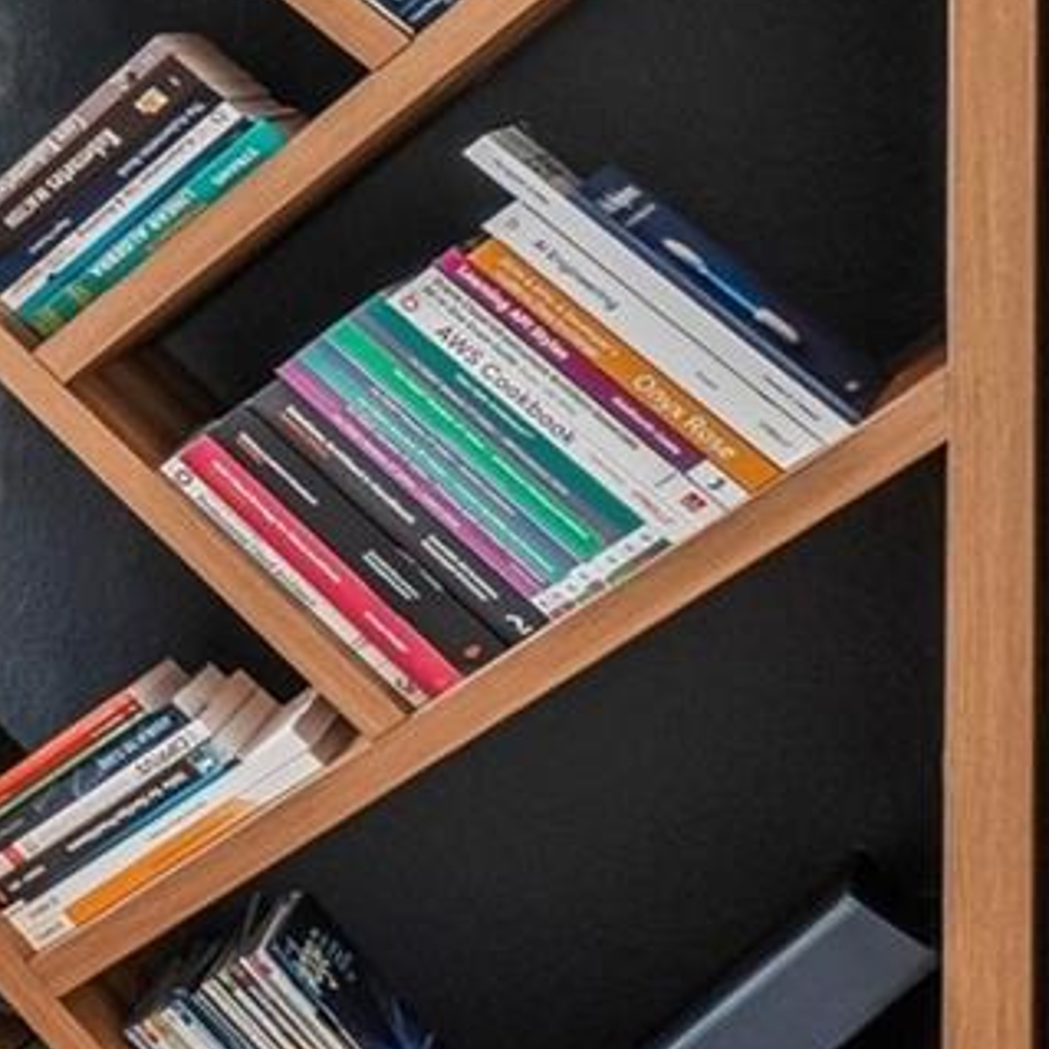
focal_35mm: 64
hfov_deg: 15.3
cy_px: 151
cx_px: -1450
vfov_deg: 26.2
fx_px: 2194
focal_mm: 10
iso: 400
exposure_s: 1/10
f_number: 8
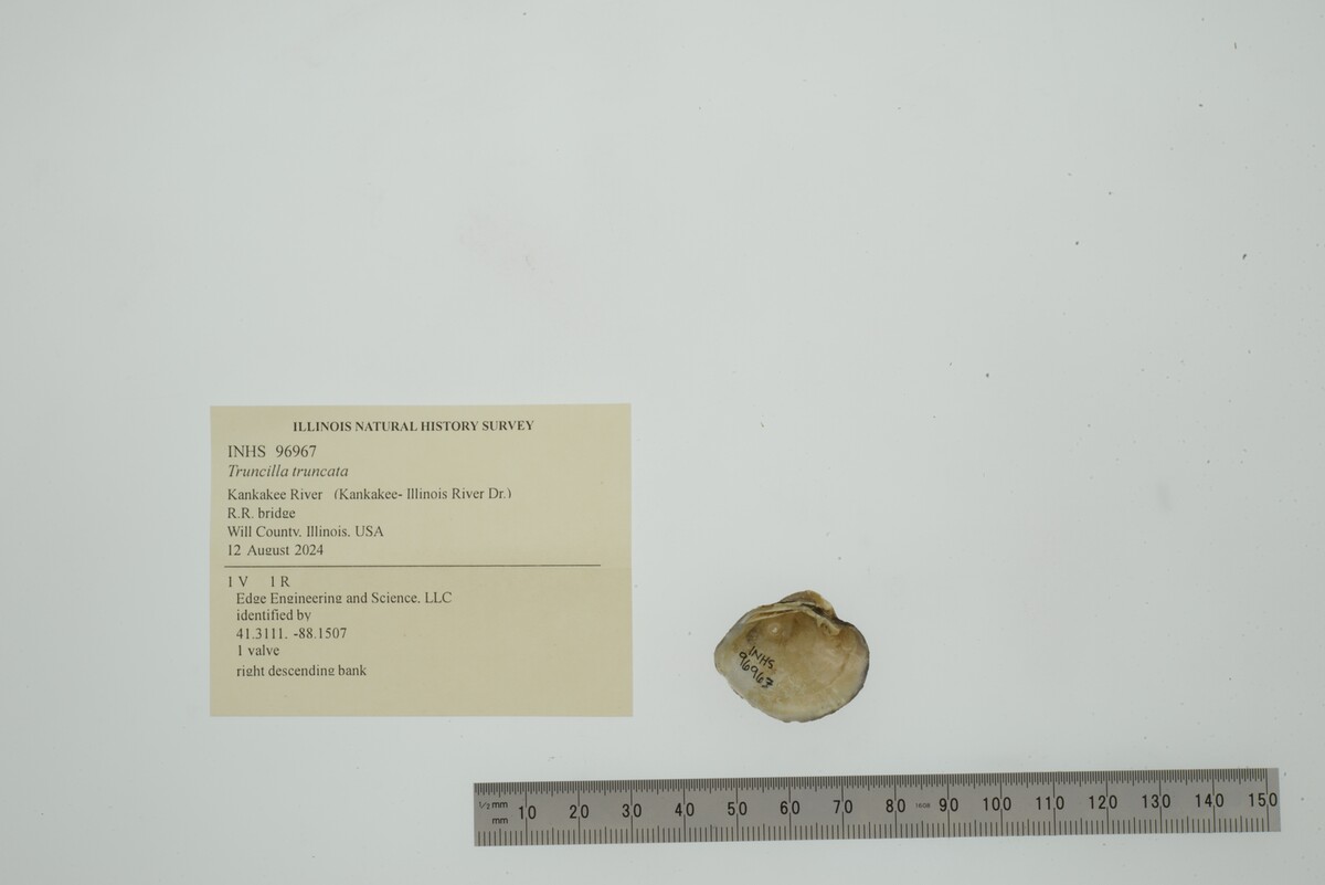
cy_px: 442
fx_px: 2209
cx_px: 662
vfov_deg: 22.6
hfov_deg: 33.4
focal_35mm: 60
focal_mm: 60
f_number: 32
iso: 100
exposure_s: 1/13
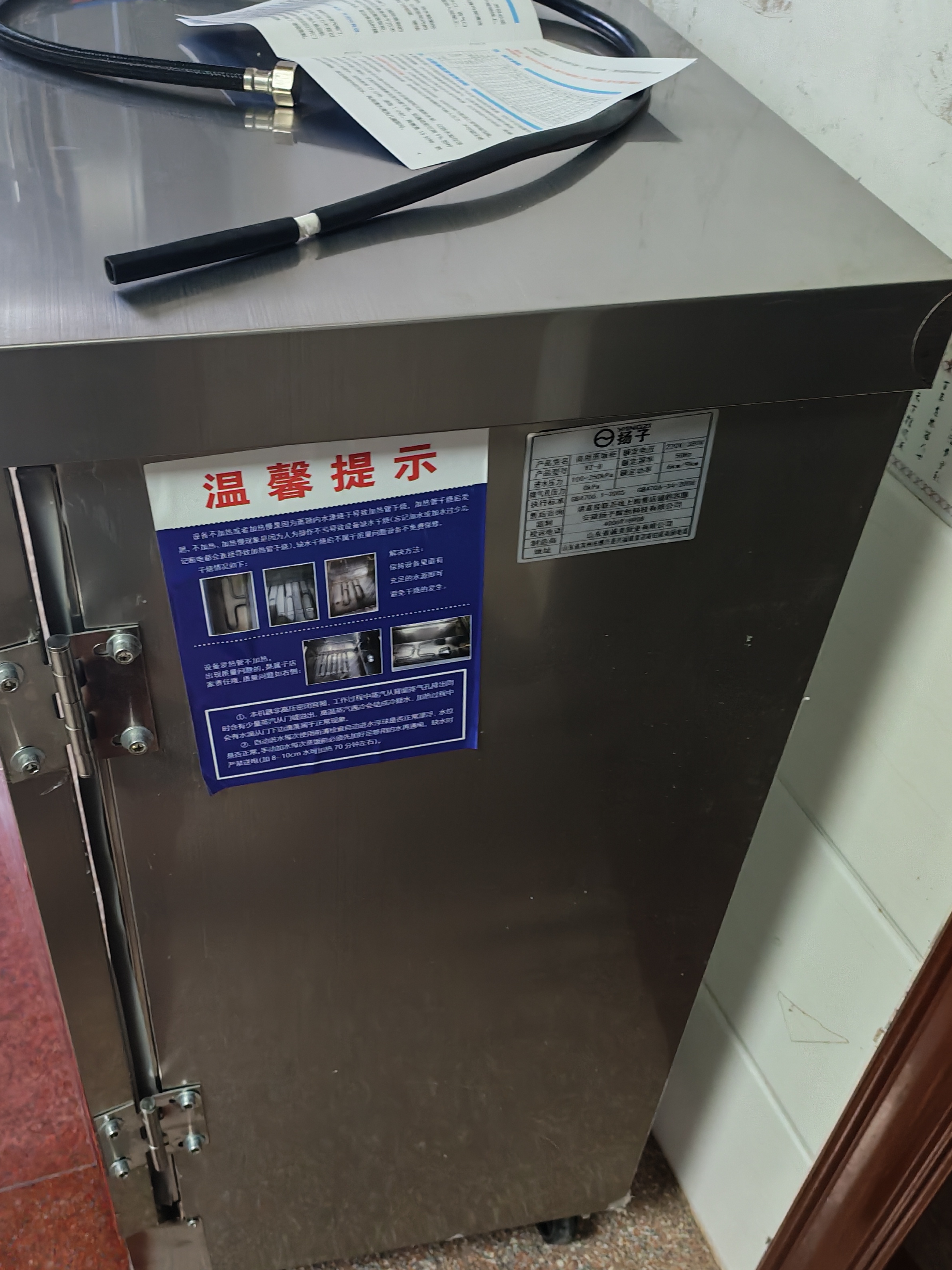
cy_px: 703
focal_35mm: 35
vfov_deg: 52.5
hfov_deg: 40.4
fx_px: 1283
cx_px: 358
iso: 2000
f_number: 1.9
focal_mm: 6.12
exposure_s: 1/33
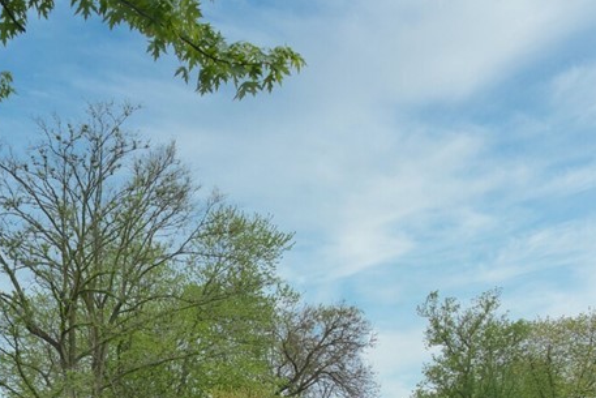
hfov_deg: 42.6
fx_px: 629
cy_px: 450
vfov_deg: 30.8
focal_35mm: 38
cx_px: -18
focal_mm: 16
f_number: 10
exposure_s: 1/160
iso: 100
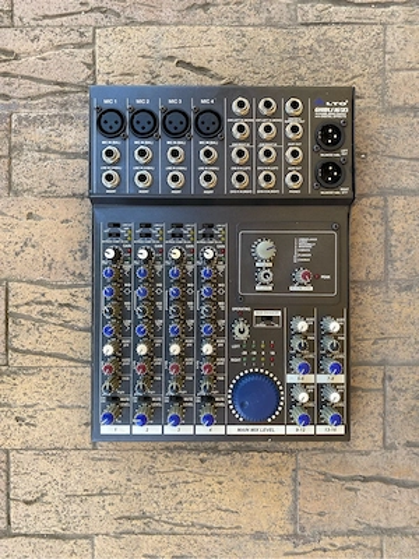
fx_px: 420
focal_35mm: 26
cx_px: 210
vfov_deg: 67.3
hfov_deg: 53.1
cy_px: 280
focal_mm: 4.25
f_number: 1.8
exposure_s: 1/122
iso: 50
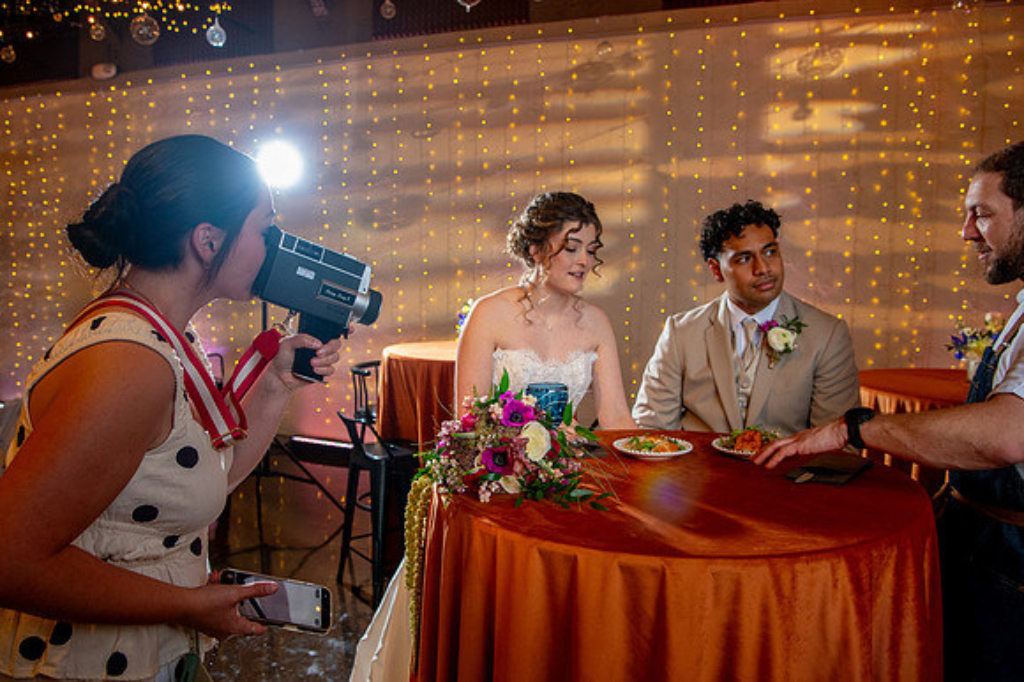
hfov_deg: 67.5
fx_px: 765
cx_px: 477
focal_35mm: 27
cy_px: 338
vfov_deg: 48.0
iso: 2000
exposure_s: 1/125
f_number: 5
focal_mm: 24
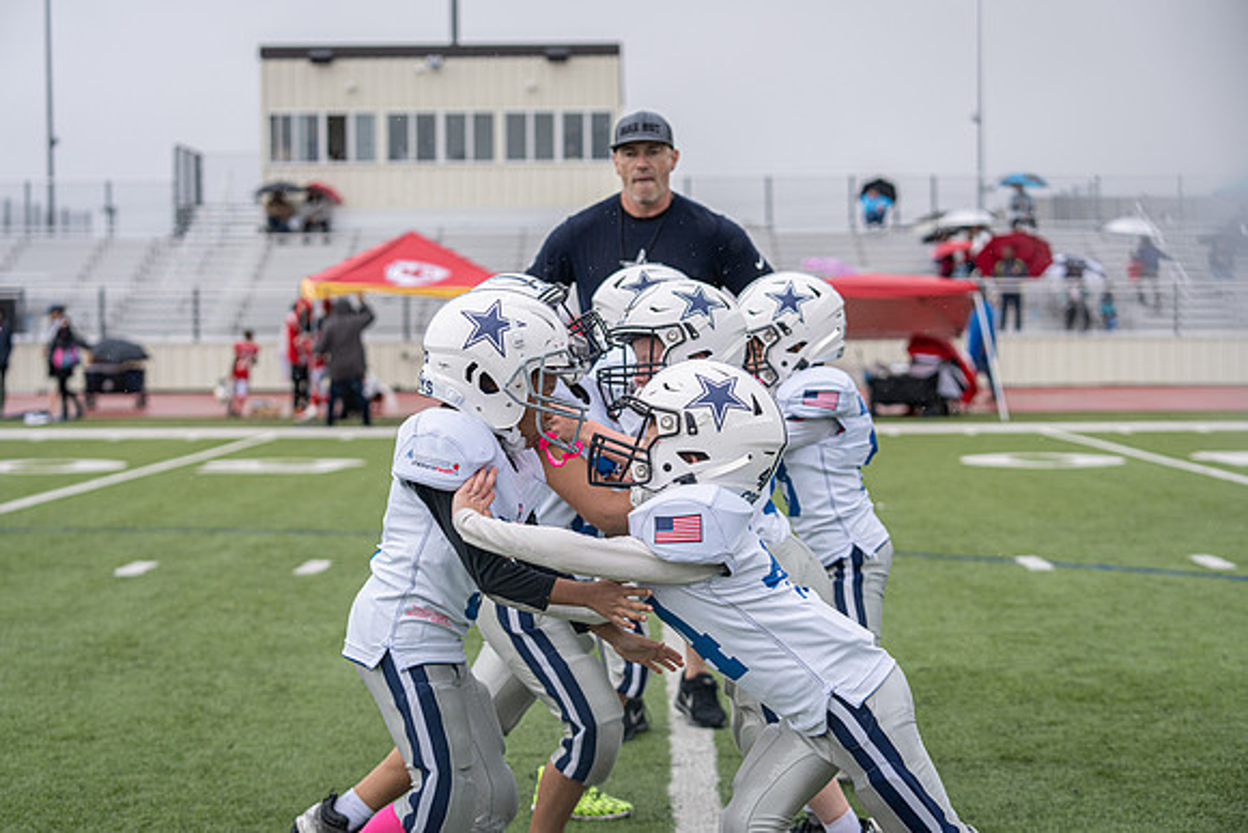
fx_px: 2507
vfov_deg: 18.9
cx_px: 624
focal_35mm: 72
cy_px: 416
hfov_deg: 28.0
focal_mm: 70
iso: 320
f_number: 3.5
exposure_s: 1/1250
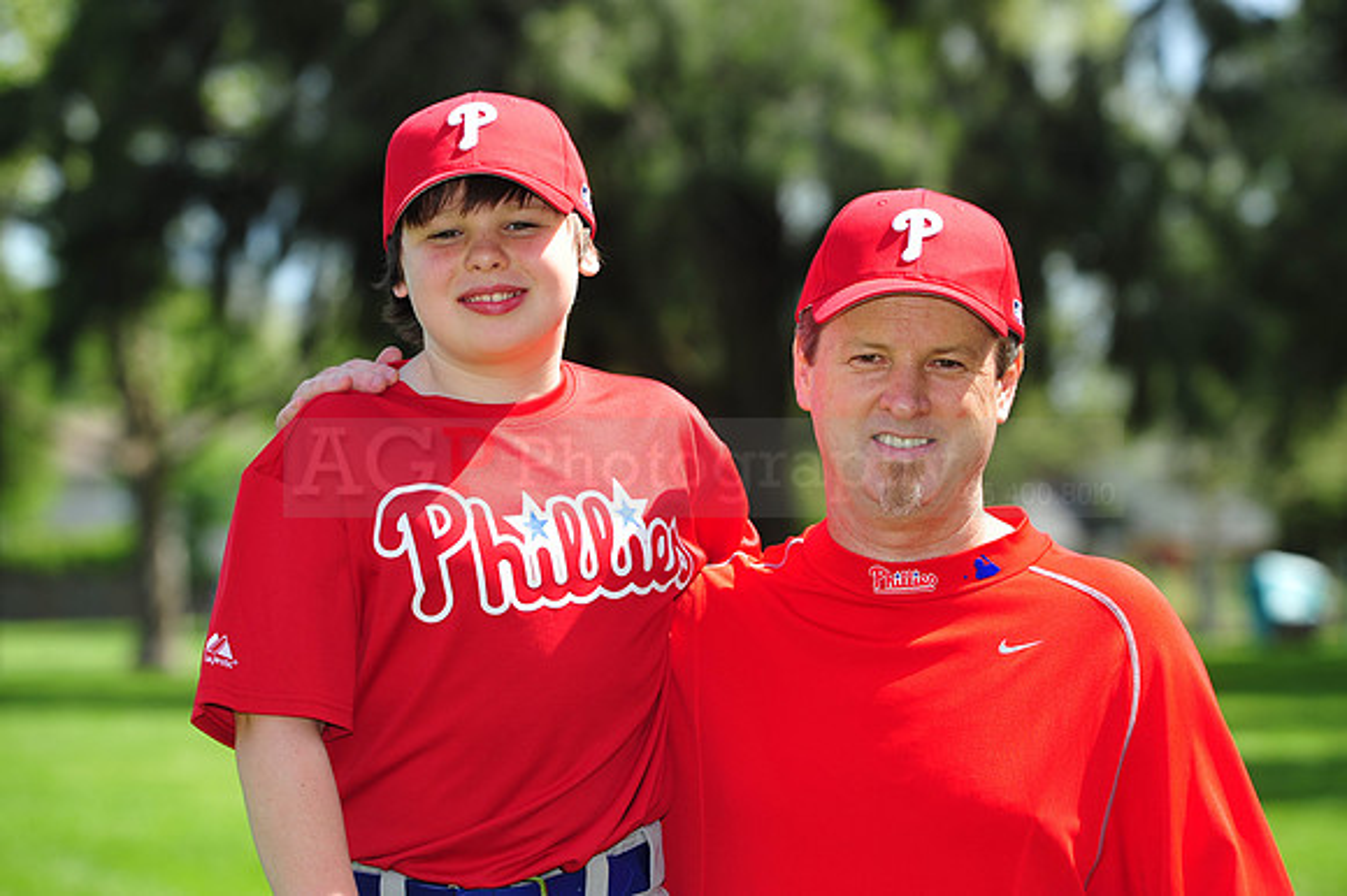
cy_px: 448
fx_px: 7479
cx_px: 674
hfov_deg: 10.3
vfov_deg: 6.9
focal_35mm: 200
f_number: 6.3
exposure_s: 1/320
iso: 200
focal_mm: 200
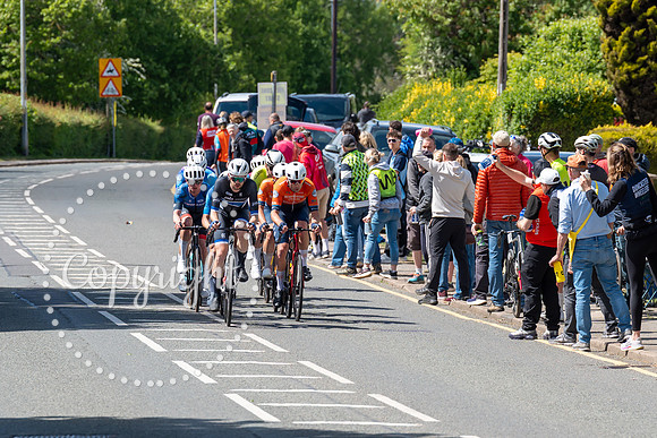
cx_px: 263
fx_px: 5767
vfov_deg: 4.4
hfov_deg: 6.5
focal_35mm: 316
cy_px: 256
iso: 250
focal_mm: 200
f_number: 5.6
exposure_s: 1/1000
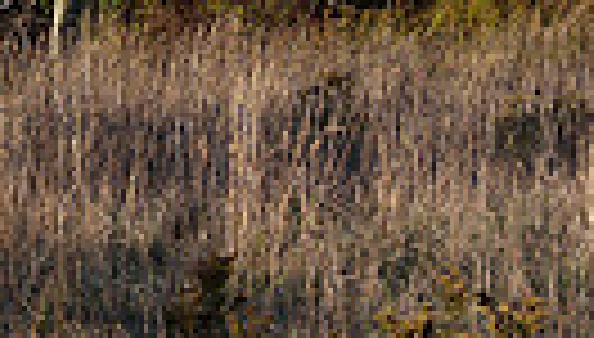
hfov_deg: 5.8
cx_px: -99
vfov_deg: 3.2
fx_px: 5873
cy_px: -602
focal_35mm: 372
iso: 100
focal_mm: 39
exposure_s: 1/320
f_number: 5.6
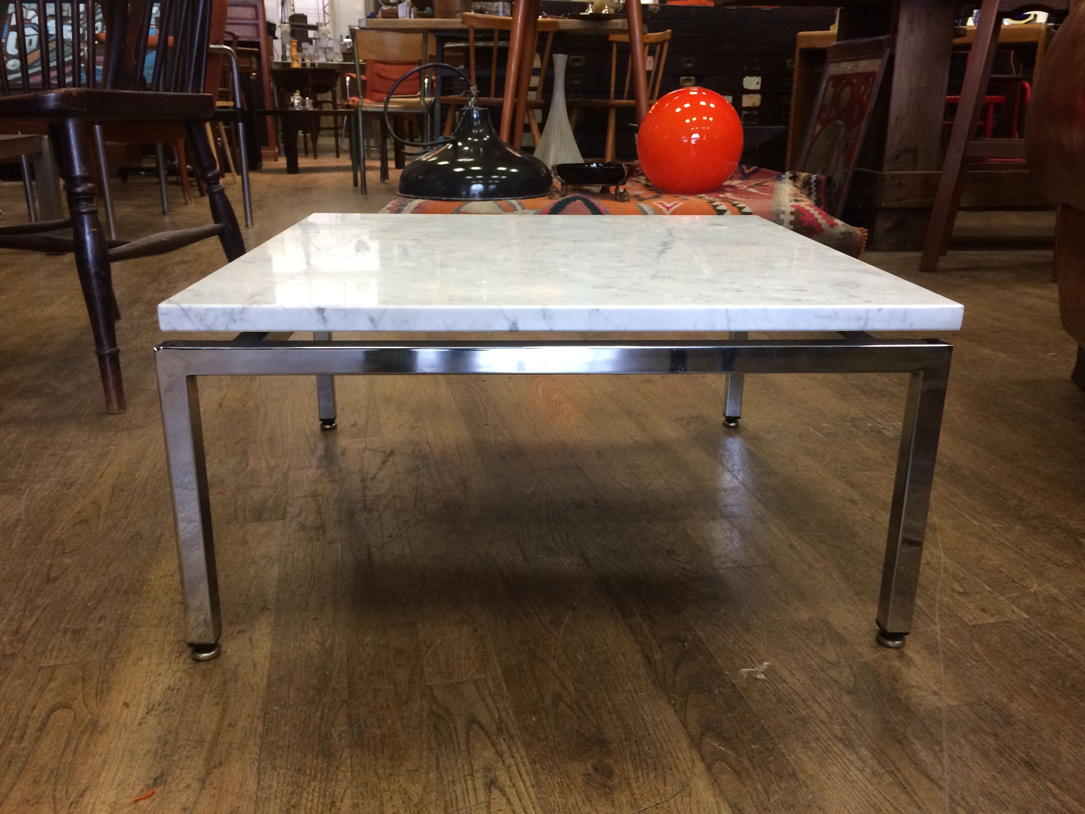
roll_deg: +0.0
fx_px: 909
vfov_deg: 48.2
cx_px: 542
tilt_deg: -18.8
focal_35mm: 29
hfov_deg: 61.7
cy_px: 407
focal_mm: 4.15
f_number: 2.2
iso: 80
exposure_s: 1/33
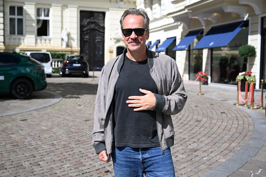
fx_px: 362
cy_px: 88
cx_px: 133
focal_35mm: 49
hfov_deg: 40.3
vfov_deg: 27.5
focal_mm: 49
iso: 640
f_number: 4.5
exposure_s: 1/5000
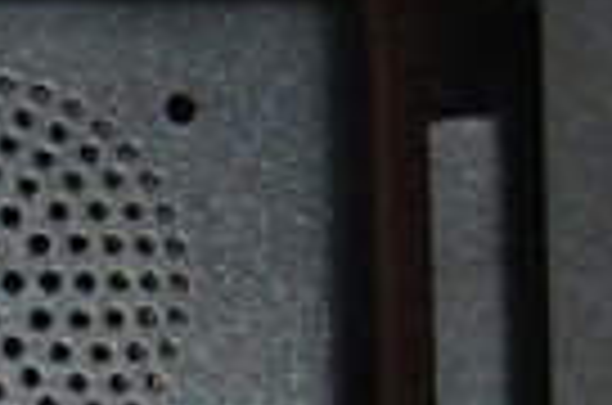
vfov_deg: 3.2
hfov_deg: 4.8
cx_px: -837
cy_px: 862
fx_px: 7123
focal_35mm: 420
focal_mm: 38
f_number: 5
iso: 400
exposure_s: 1/60
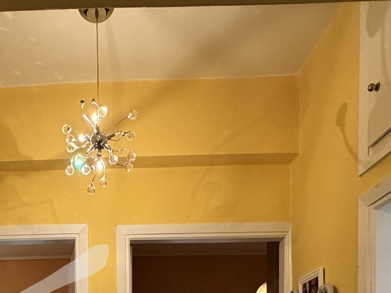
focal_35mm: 41
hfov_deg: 44.6
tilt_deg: -2.0
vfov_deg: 28.6
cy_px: 384
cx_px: 109
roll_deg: +0.2
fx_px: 463
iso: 400
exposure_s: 1/50
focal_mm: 2.22
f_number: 2.2
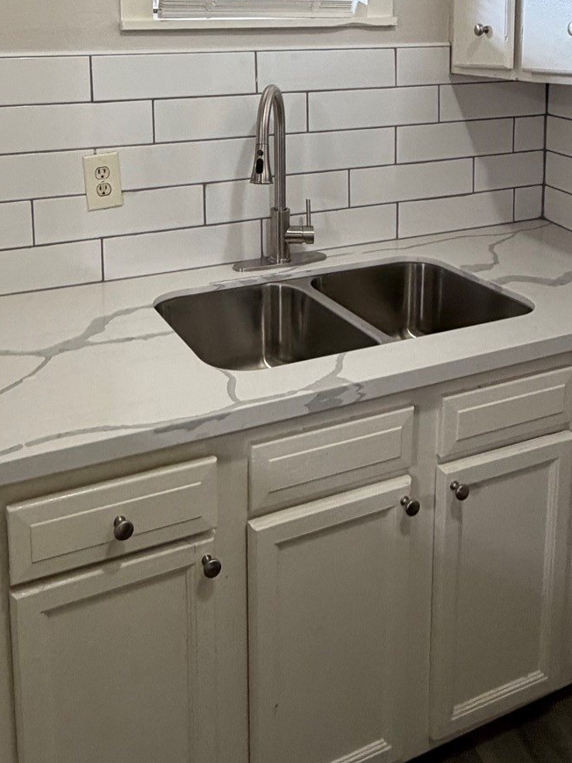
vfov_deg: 51.3
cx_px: 192
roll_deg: +1.1
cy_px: 134
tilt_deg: -7.8
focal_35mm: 33
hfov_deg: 42.4
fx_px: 727
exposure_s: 1/60
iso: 250
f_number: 2.2
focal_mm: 2.22
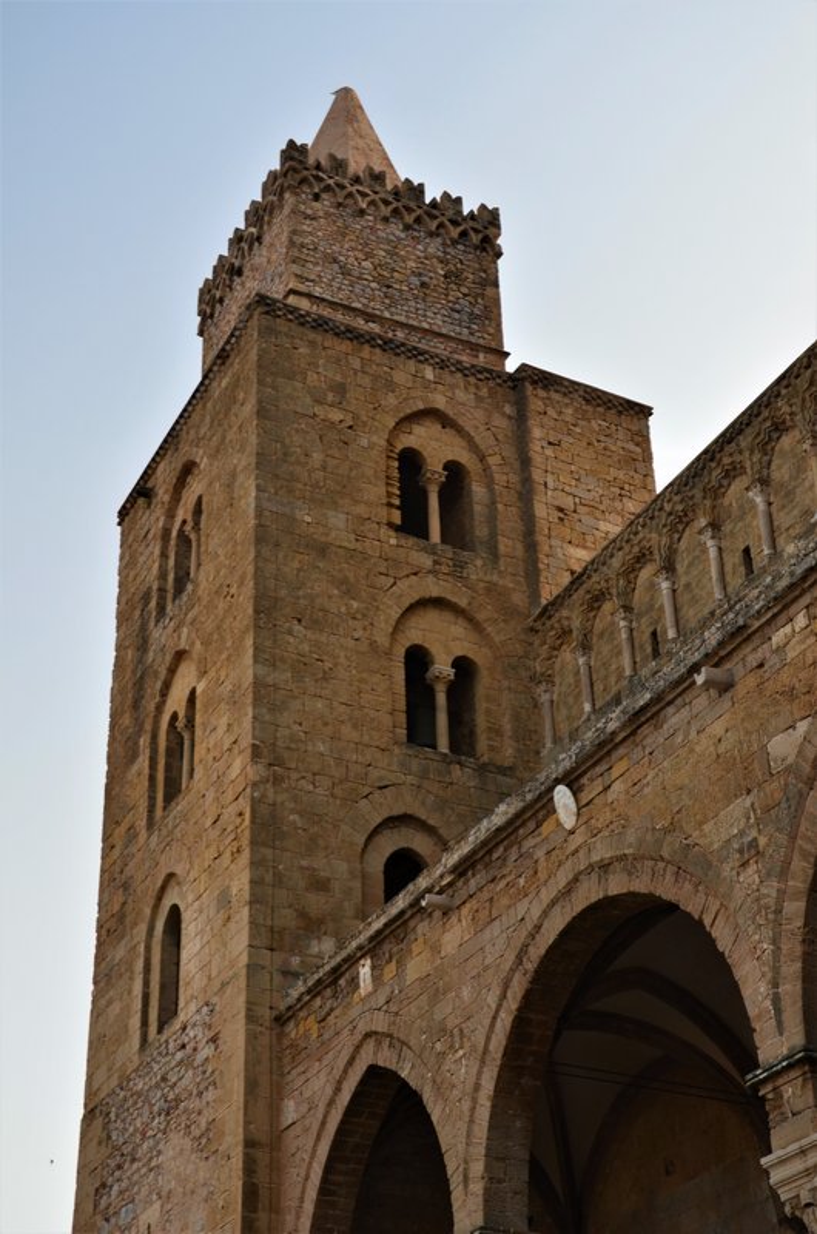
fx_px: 1949
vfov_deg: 35.1
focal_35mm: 57
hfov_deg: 23.7
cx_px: 408
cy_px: 617
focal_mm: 38
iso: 250
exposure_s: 1/100
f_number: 9
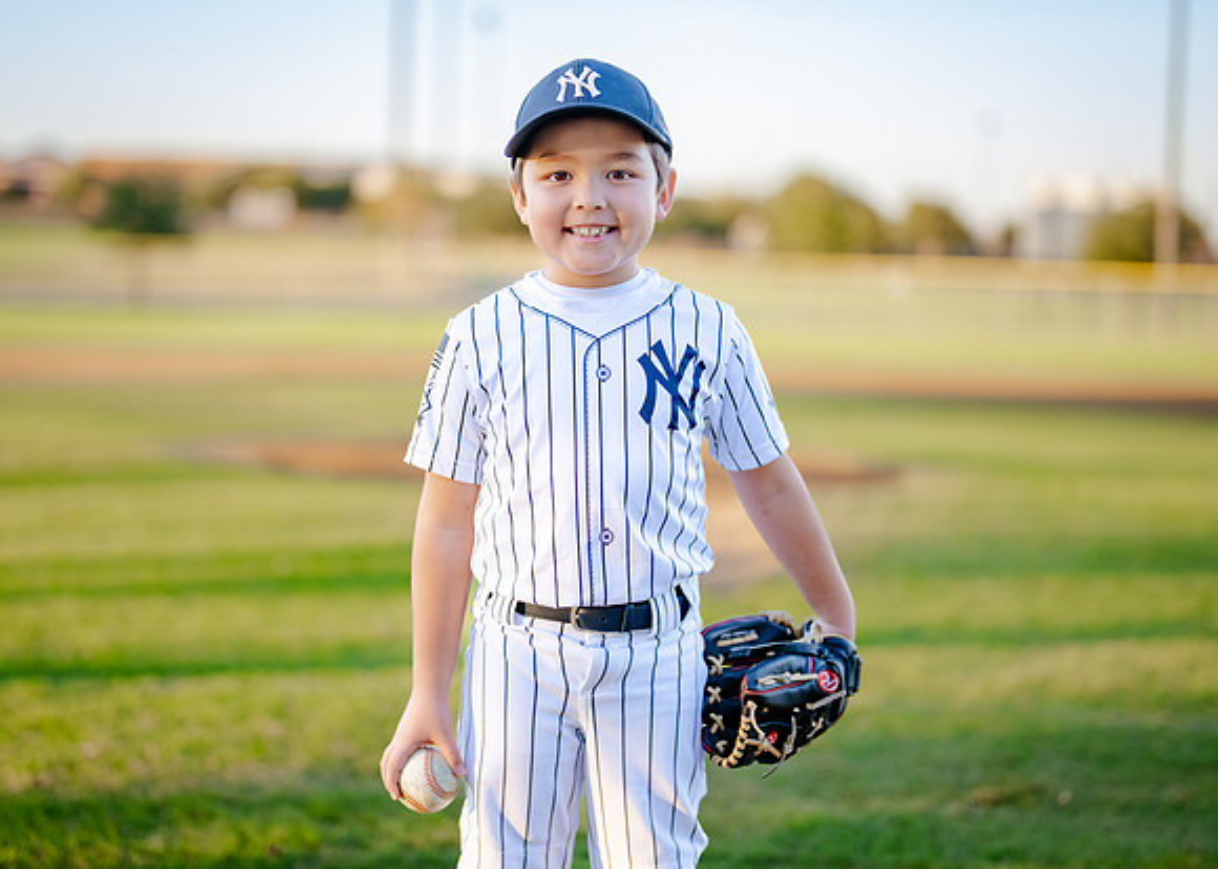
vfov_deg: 21.4
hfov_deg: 29.6
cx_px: 575
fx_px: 2302
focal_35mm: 67
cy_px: 396
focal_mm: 50
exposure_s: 1/1600
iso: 250
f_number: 1.2
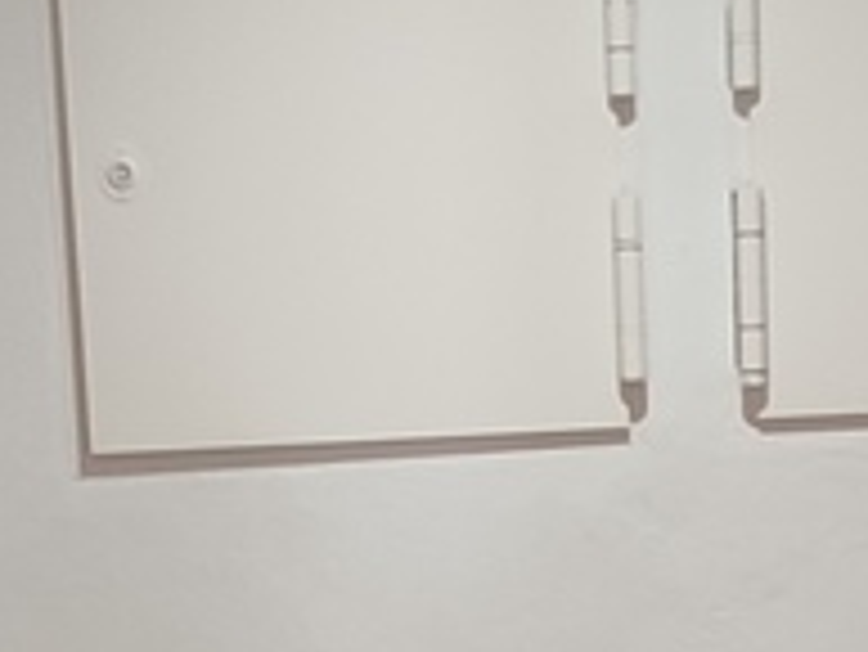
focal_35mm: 166
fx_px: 4165
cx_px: 459
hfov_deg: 11.9
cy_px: 1277
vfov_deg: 8.5
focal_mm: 6.04
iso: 664
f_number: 1.9
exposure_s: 1/33
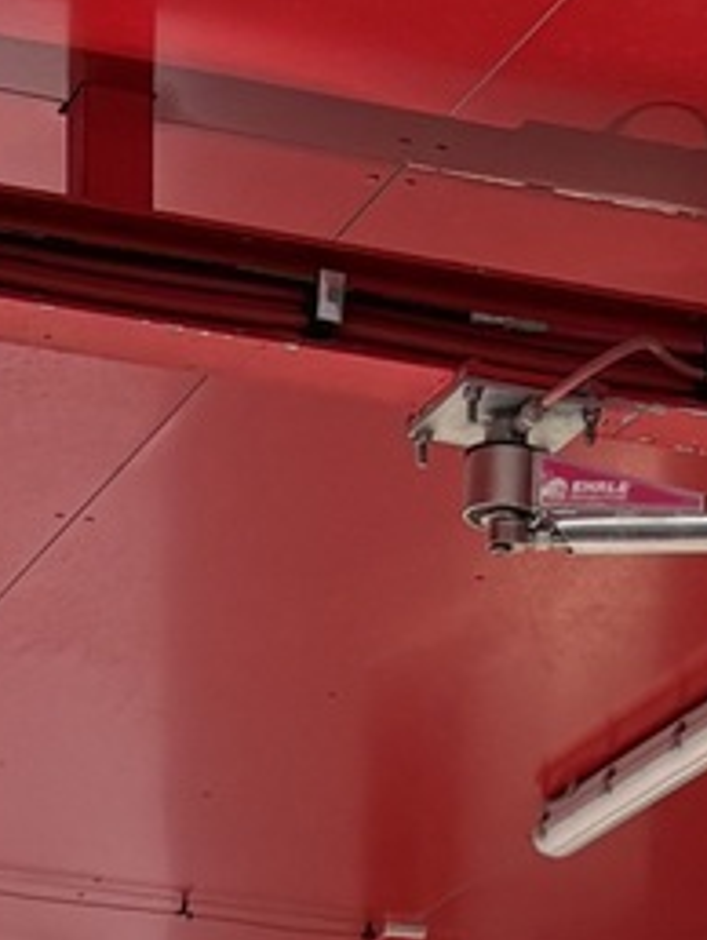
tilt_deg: -8.9
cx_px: 266
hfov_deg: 9.2
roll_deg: -1.8
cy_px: 2700
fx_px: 4377
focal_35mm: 161
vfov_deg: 9.8
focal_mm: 5.96
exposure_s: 1/368
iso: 50
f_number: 1.6
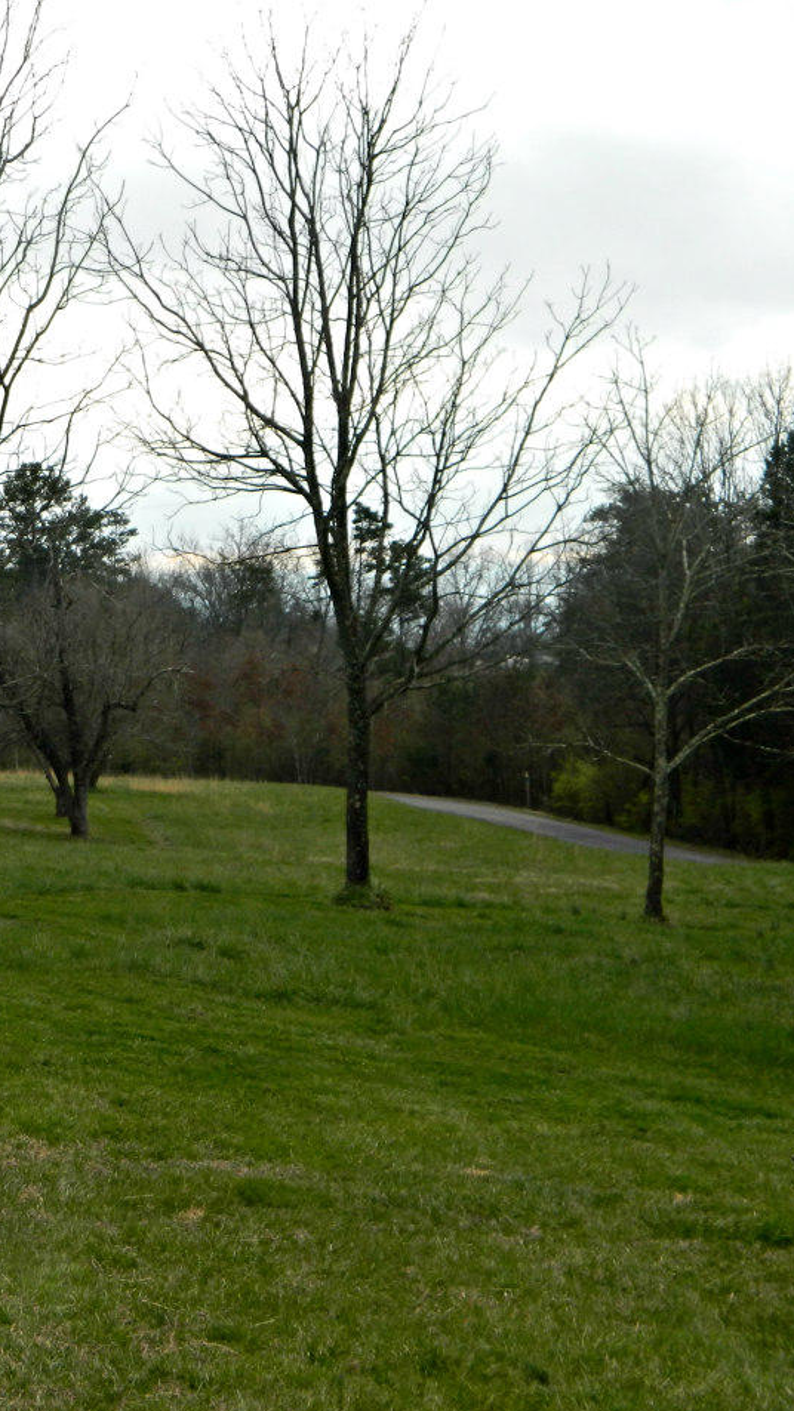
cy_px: 709
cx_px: -76
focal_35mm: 60
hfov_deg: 19.2
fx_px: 2246
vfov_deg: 34.9
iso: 80
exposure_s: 1/60
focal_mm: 7.3
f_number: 3.5
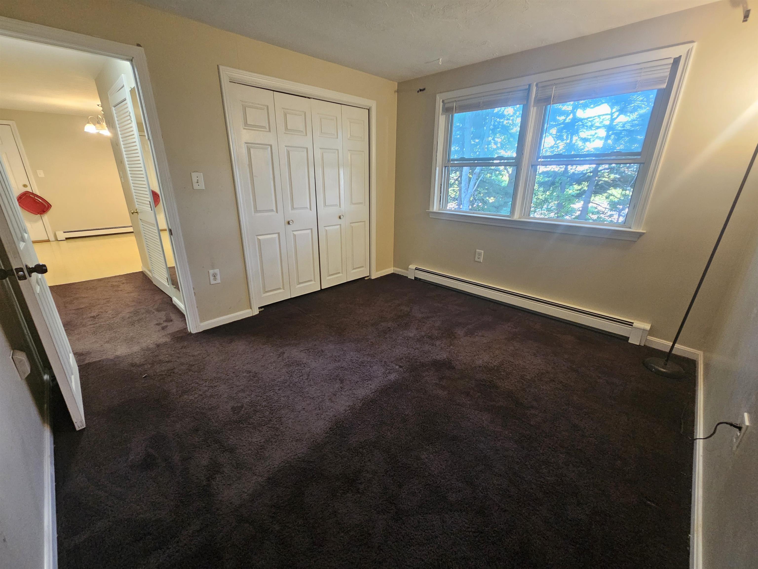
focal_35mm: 13
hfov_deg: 106.2
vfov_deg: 89.9
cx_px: 379
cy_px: 284
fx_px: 285
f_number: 2.2
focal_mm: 2.2
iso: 500
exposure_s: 1/30
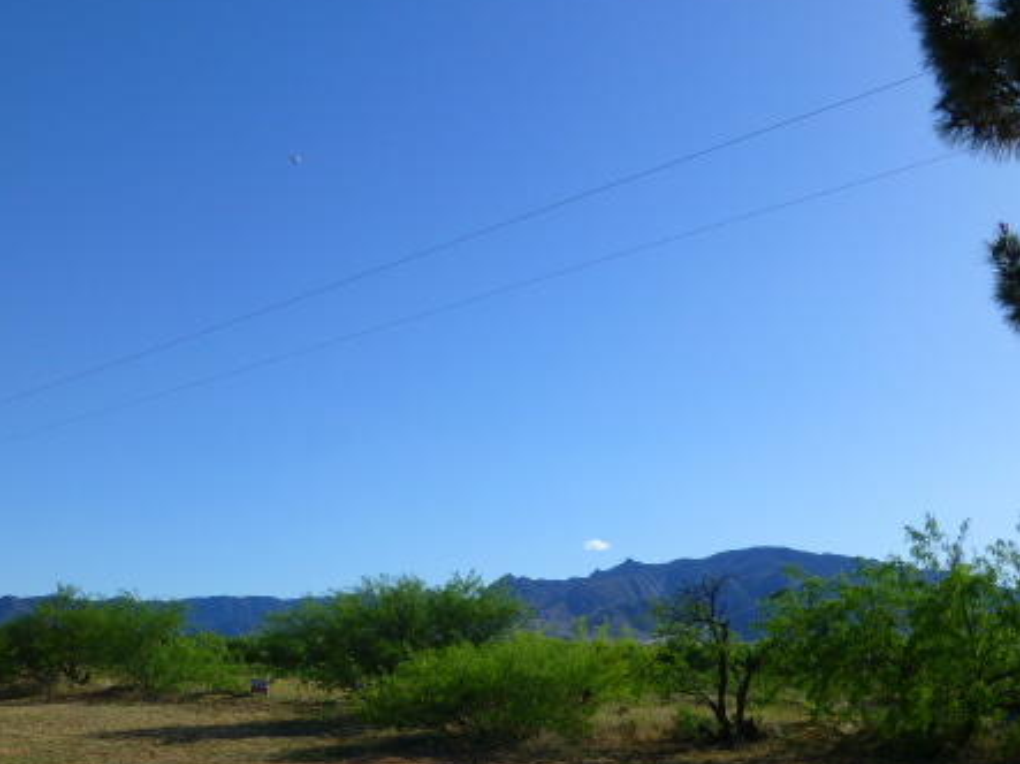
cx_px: 546
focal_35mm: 39
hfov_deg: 47.8
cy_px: 499
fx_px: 1149
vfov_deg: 36.5
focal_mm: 4.8
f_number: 4
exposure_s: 1/1300
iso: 100
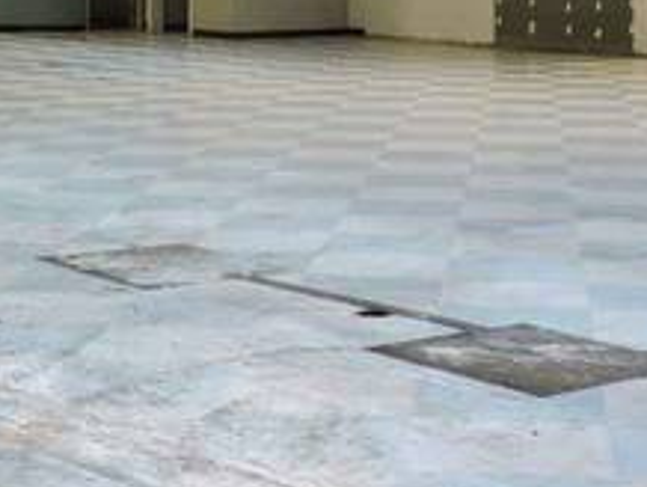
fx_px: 1965
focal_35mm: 105
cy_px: -86
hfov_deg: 18.6
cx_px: 188
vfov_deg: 13.7
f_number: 3.4
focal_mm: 7.7
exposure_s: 1/30
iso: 400
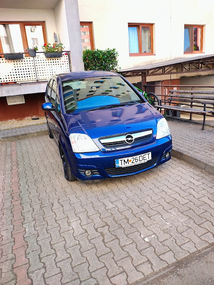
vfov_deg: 69.4
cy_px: 142
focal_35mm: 25
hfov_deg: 54.9
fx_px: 206
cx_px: 107
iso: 117
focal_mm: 5.89
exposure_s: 1/200
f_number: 1.4
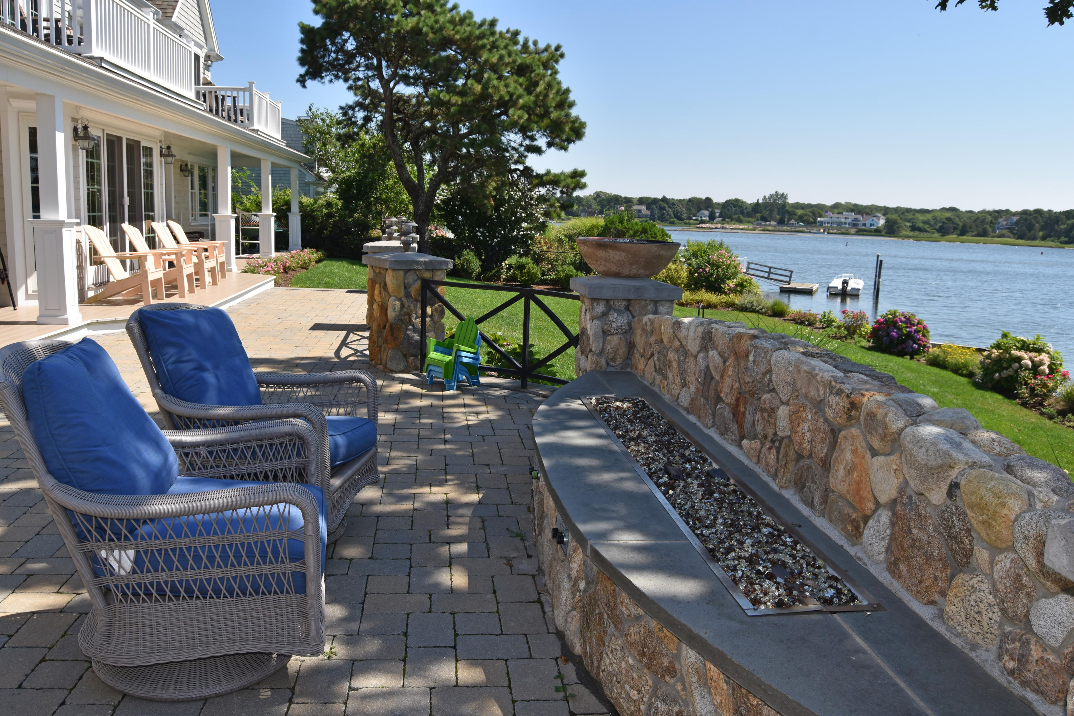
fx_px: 805
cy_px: 358
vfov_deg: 47.9
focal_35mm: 27
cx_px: 537
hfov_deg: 67.4
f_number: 8
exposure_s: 1/250
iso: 100
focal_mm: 18
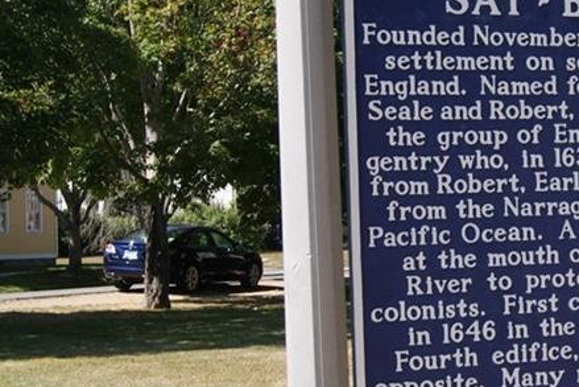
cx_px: 601
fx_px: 1577
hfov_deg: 20.1
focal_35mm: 98
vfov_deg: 14.0
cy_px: 213
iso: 100
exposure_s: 1/80
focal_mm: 28
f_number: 10
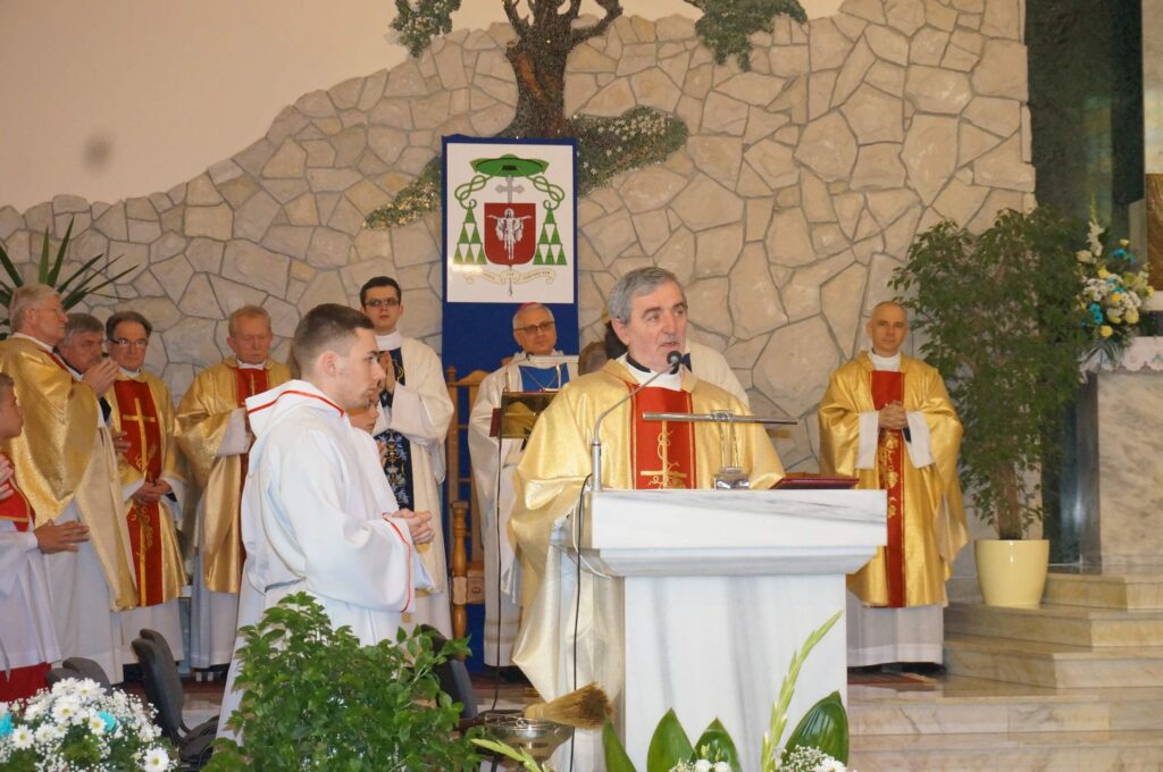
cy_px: 386
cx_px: 582
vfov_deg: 19.3
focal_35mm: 70
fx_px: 2275
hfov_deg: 28.7
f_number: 5.6
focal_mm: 47
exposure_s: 1/125
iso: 3200
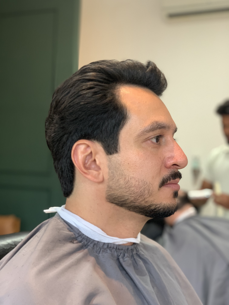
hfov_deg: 28.0
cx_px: 114
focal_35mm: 52
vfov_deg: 36.8
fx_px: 459
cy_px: 152
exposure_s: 1/60
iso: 160
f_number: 2.4
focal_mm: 6
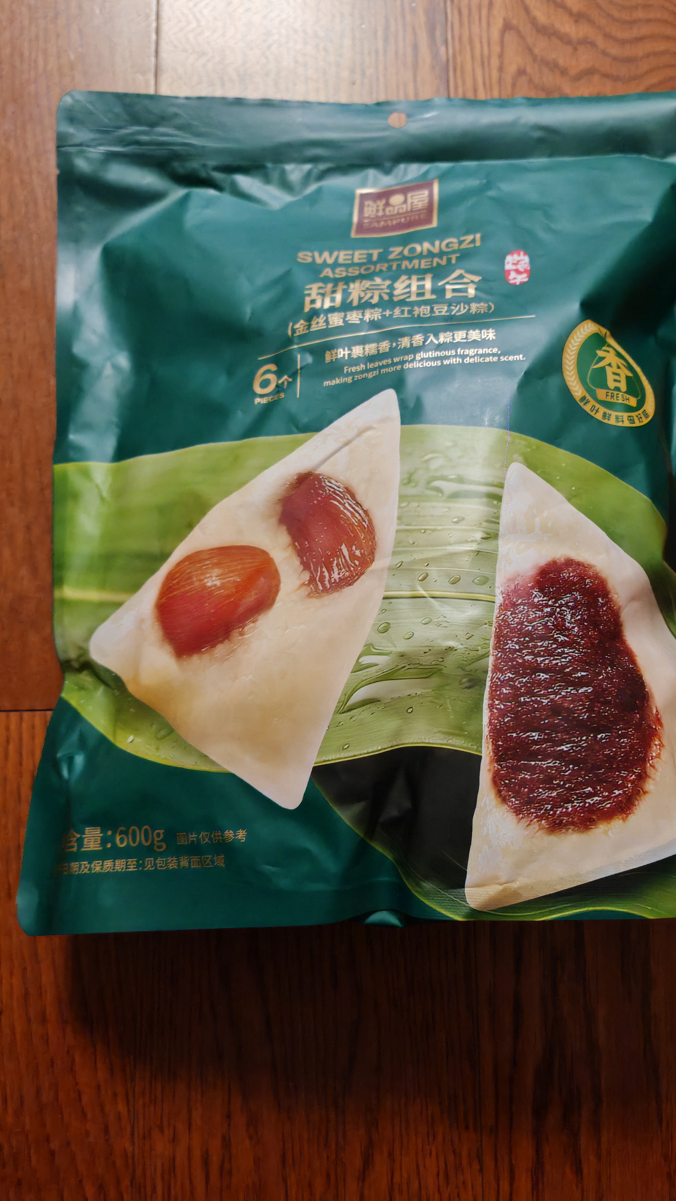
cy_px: 593
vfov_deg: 67.9
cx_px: 410
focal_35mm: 28
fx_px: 892
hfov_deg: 41.3
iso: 1250
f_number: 1.9
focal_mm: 5.3
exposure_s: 1/33
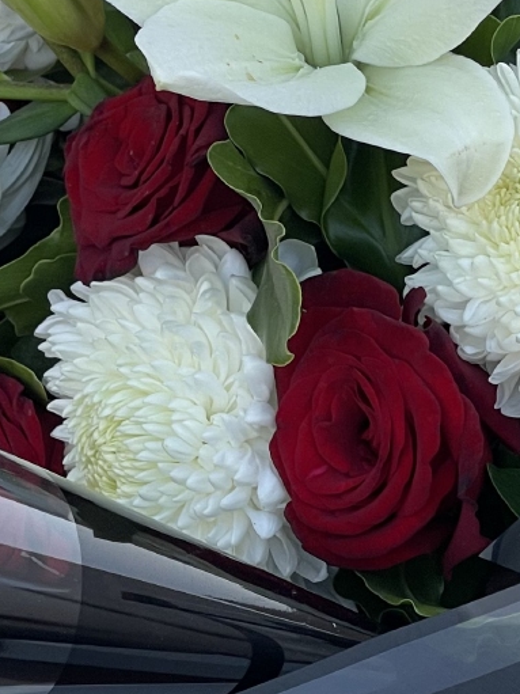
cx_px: 223
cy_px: 45
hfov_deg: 7.9
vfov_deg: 10.5
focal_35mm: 188
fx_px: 3767
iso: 20
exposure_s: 1/145
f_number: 2.2
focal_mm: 7.5
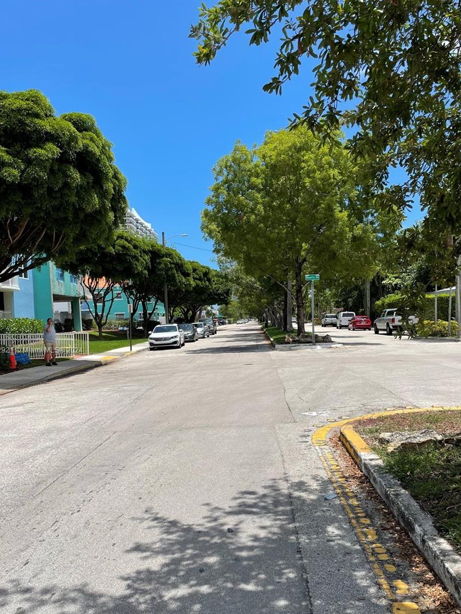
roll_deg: +3.0
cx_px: 241
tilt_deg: -2.7
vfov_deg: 59.7
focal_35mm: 30
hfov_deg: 46.8
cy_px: 351
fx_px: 533
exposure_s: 1/3861
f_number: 1.6
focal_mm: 4.2
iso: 32
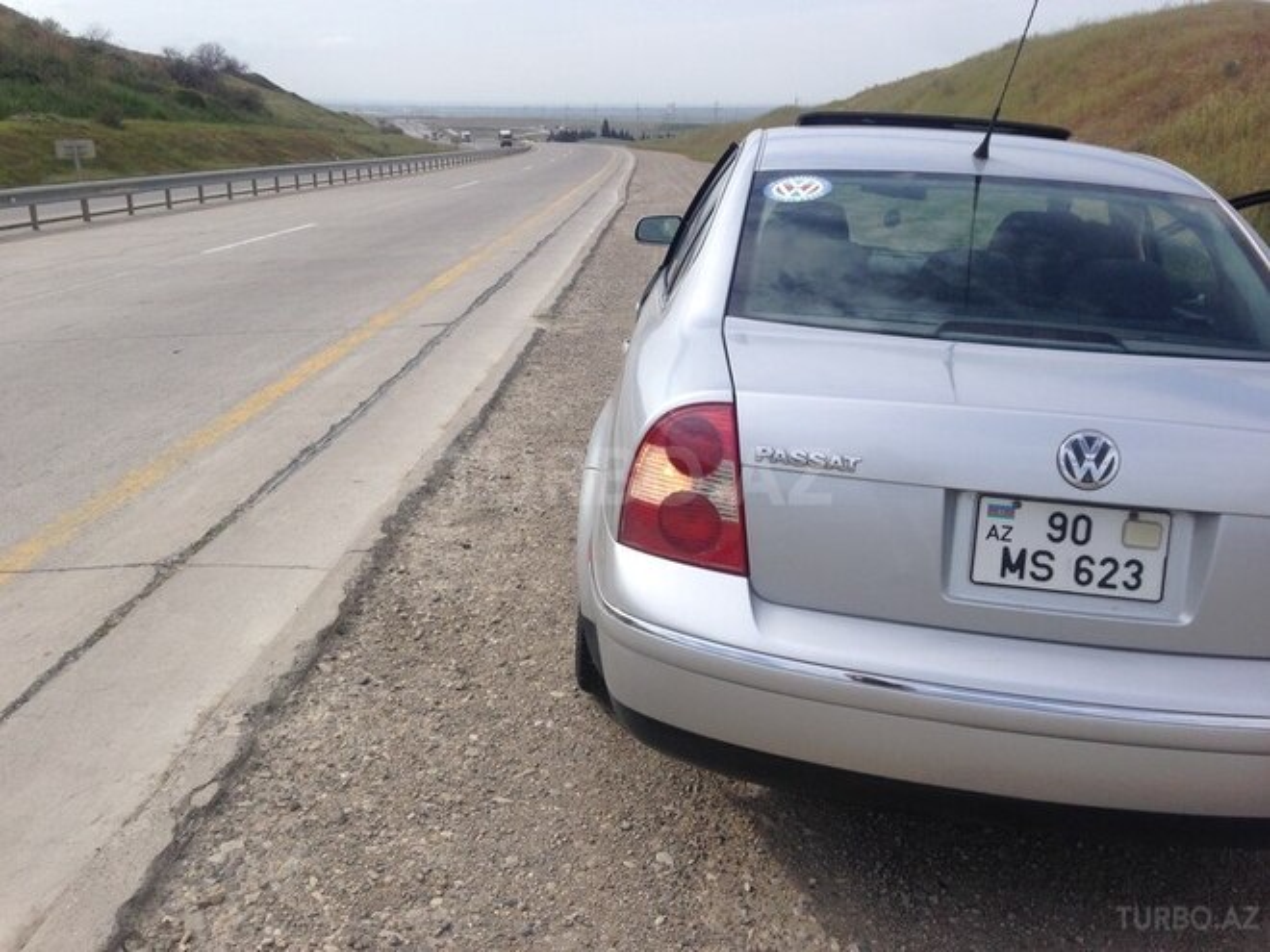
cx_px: 635
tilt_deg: -16.4
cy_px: 476
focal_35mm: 33
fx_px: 1211
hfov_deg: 55.4
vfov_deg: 42.9
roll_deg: +1.8
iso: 50
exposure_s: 1/1550
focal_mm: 4.12
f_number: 2.4
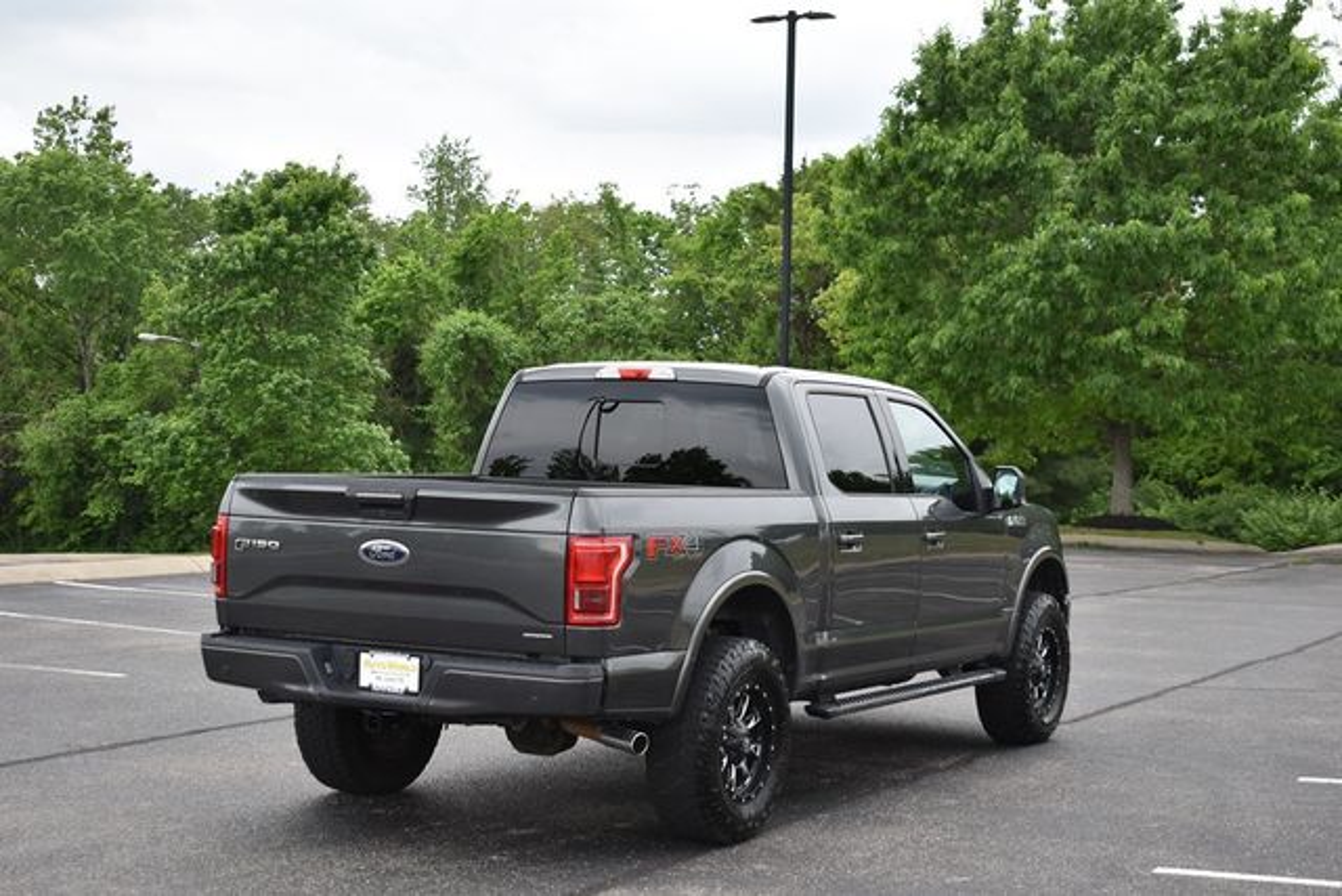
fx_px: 2125
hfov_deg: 35.0
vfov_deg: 23.8
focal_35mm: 57
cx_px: 671
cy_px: 448
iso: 220
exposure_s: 1/250
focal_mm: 38
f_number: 5.6
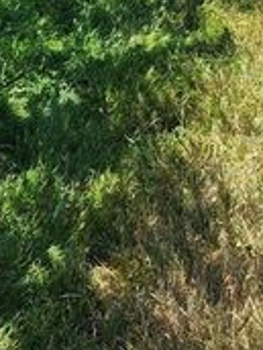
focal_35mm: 89
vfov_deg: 19.5
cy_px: -154
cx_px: 285
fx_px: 902
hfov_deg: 16.1
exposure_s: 1/528
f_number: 1.8
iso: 12
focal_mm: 6.4
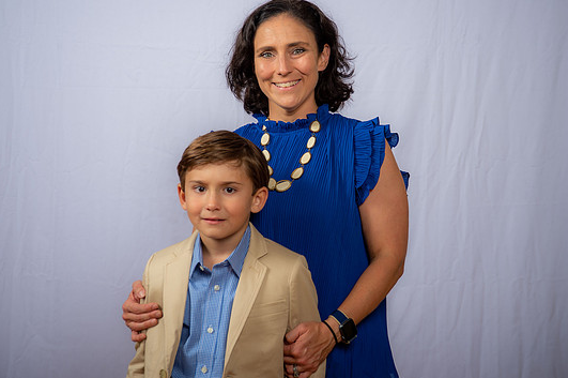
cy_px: 172
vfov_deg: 19.1
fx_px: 1119
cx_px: 288
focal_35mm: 71
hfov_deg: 28.5
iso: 250
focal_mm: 65
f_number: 6.3
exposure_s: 1/160
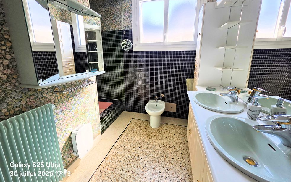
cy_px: 81
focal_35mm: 14
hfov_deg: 105.3
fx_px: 111
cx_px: 143
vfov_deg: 78.4
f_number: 1.9
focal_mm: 2.2
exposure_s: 1/247
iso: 40
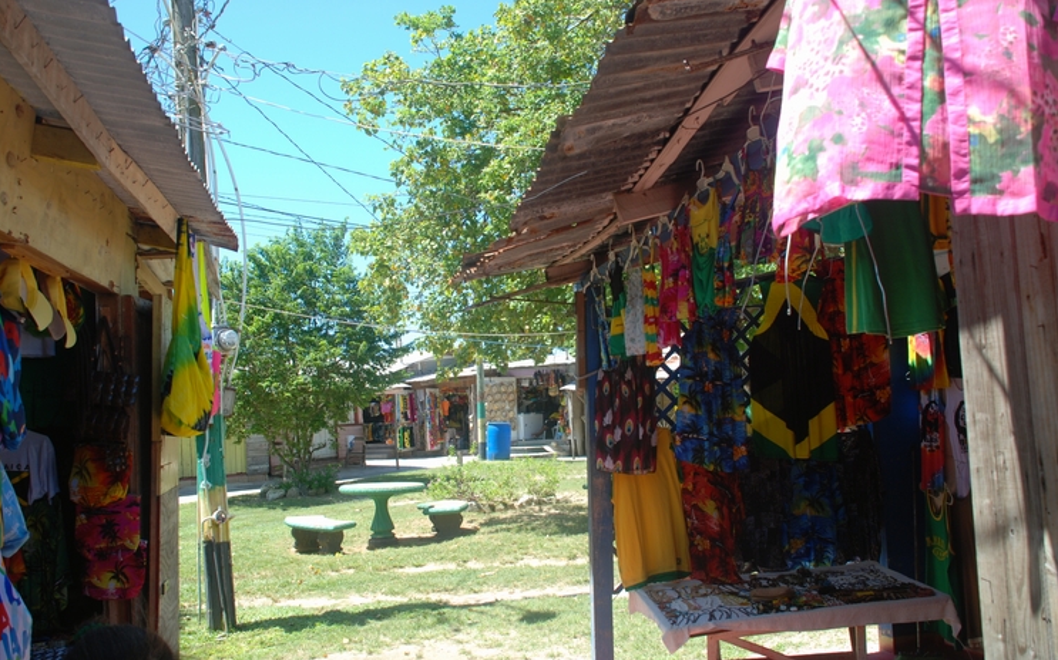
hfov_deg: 56.7
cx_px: 533
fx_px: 980
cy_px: 340
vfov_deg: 37.3
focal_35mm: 34
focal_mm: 22
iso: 125
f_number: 5.6
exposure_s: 1/125
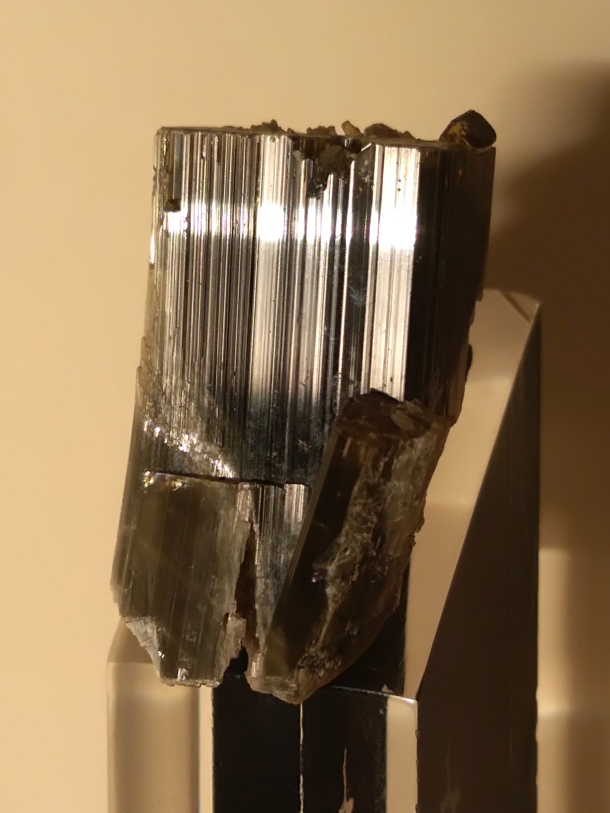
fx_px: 611
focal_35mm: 26
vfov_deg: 67.3
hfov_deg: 53.1
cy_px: 406
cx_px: 305
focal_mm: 3.54
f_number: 2
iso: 100
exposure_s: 1/114
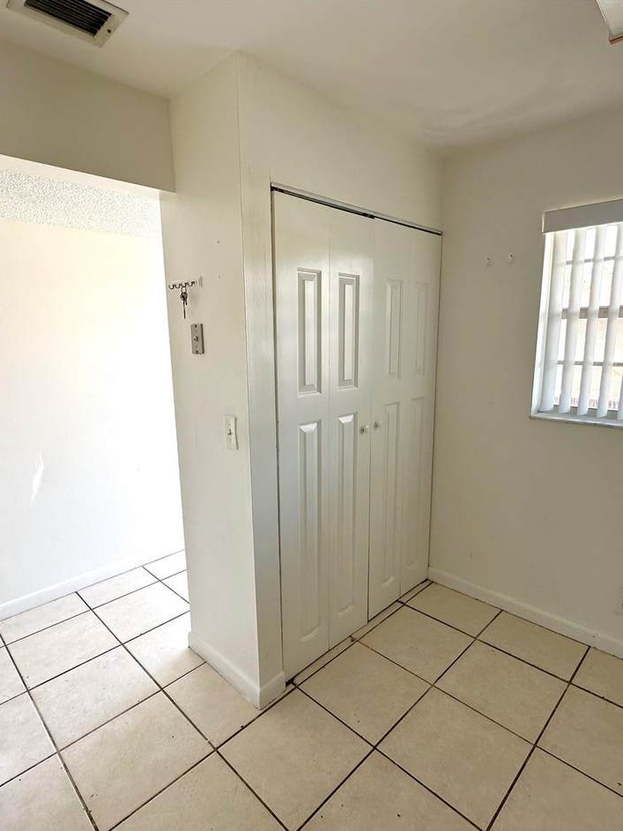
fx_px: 456
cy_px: 421
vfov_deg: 84.7
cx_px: 304
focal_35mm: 19
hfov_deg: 68.7
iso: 50
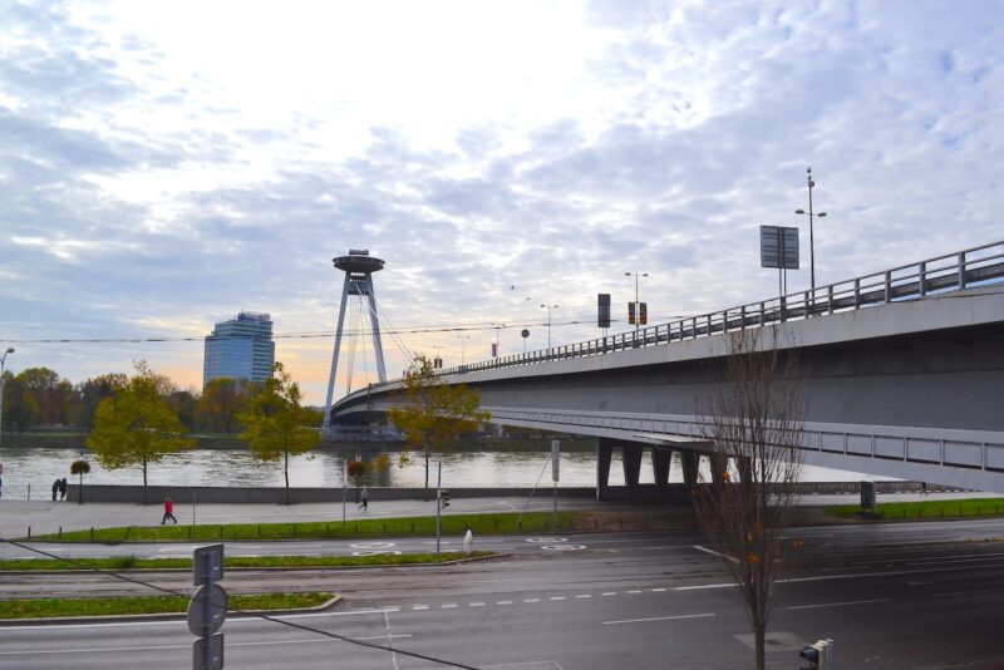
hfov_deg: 67.4
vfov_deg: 48.0
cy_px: 335
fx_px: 753
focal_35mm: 27
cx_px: 502
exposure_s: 1/500
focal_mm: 18
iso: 400
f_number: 11
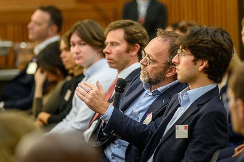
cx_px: 122
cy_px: 81
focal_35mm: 206
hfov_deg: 10.0
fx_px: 1398
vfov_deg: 6.6
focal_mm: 135
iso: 900
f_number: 1.8
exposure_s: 1/250
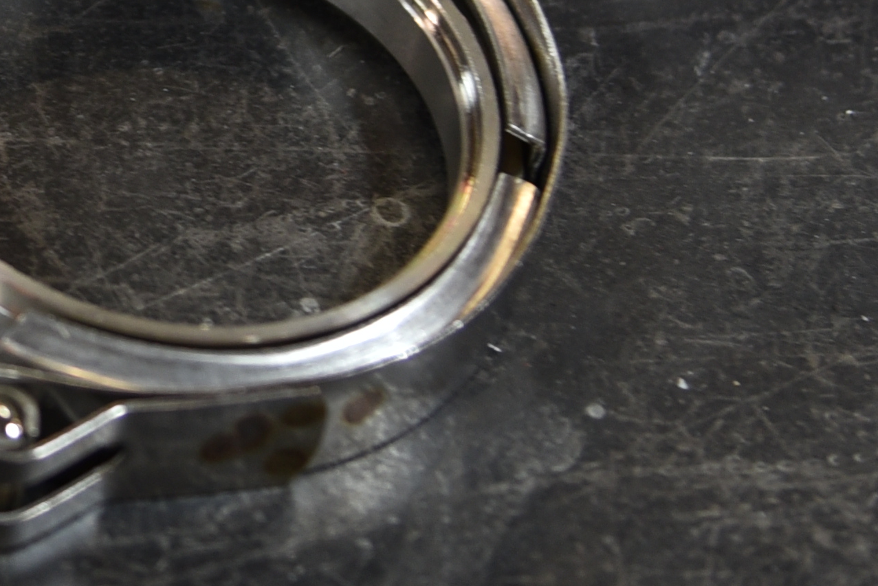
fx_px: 4368
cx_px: -349
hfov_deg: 11.1
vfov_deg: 7.6
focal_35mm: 179
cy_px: -155
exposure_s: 1/40
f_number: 2.8
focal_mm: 38
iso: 400
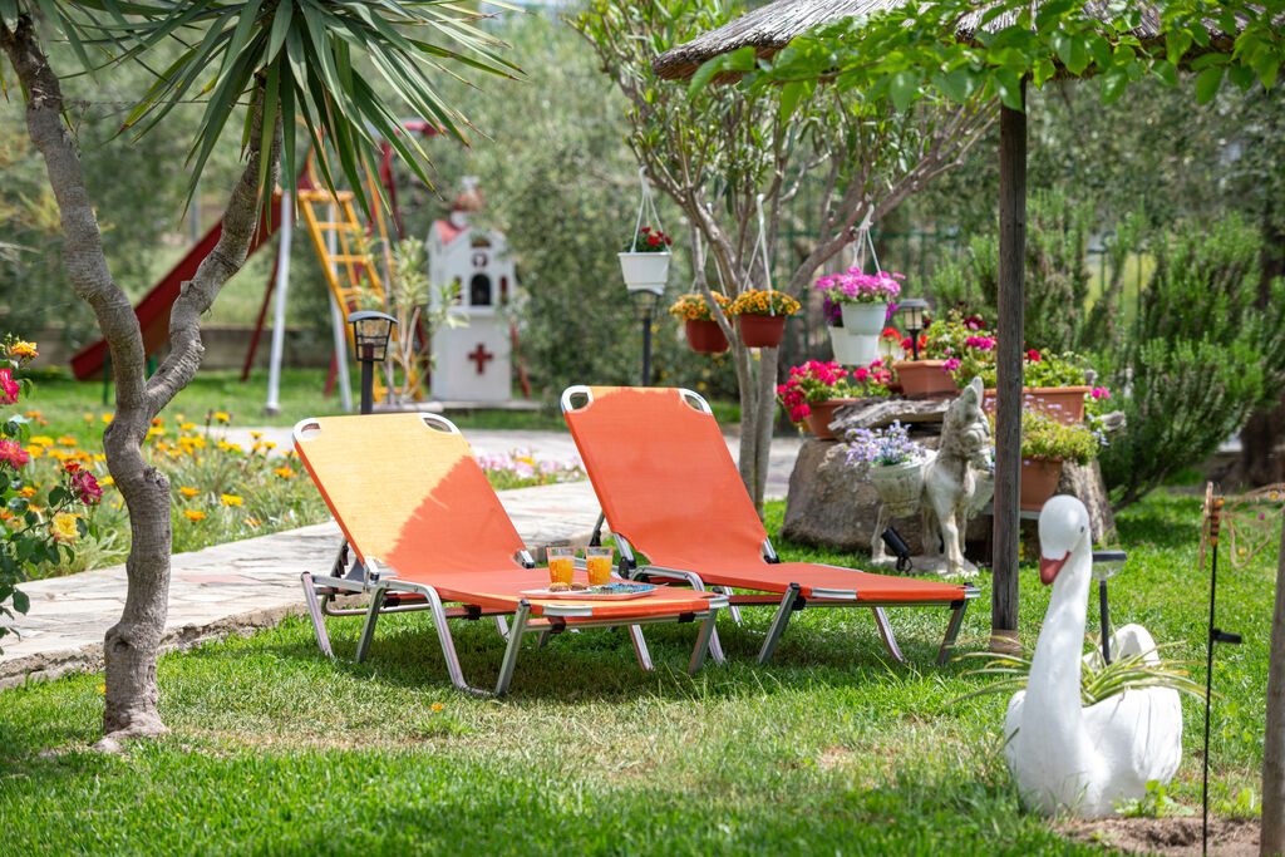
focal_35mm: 110
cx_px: 642
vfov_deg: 12.5
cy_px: 428
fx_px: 3927
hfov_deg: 18.6
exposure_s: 1/200
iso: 31
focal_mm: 110
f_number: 4
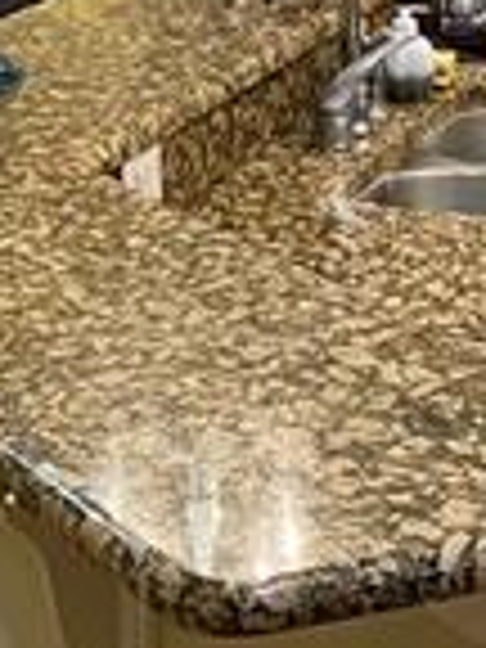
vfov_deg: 13.7
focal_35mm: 139
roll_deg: -0.6
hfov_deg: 10.6
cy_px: -184
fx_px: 2602
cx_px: 63
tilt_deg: -3.7
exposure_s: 1/60
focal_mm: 4.25
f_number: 1.8
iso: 400
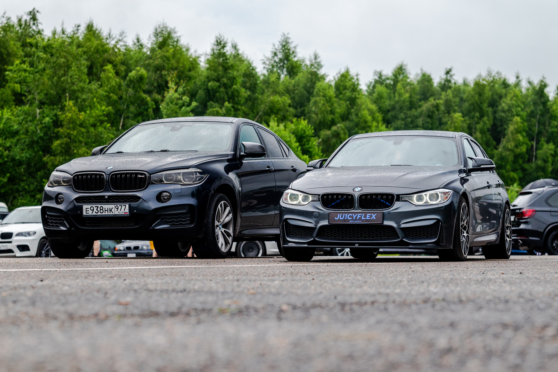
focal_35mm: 98
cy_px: 182
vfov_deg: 14.0
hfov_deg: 20.8
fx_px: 1520
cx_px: 279
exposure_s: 1/250
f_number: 4
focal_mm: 85
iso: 640
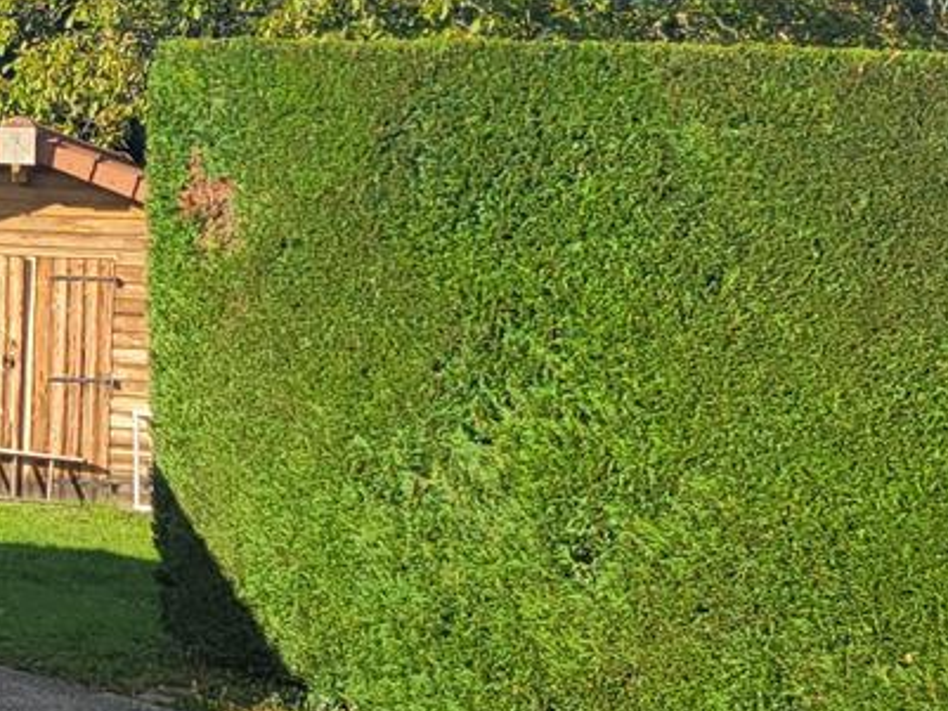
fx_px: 3068
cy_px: 69
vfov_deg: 13.1
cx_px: -435
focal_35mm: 112
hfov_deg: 16.2
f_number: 1.8
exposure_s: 1/1041
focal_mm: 5.4
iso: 40
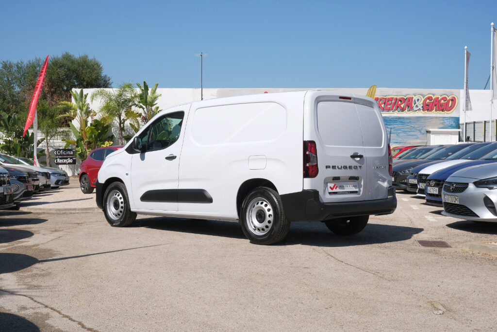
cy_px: 166
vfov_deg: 28.7
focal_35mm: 47
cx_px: 248
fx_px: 649
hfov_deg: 41.9
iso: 160
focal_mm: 31.4
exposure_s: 1/400
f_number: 9
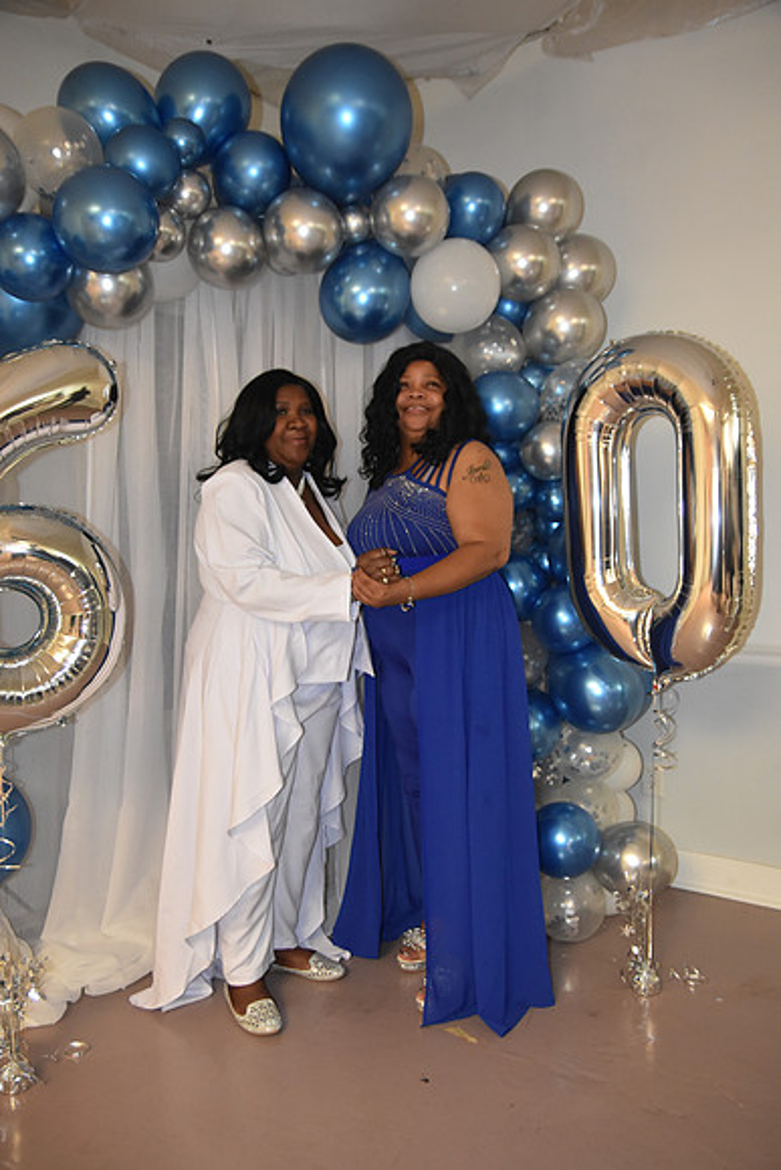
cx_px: 390
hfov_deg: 43.6
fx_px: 976
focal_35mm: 30
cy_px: 585
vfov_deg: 61.9
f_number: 2.8
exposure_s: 1/60
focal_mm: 20
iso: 1800
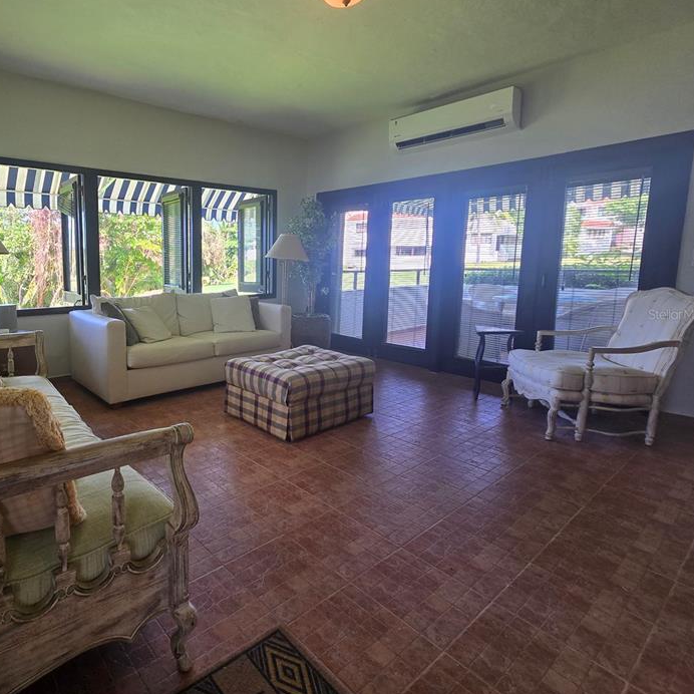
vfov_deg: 83.7
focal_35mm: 17
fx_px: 386
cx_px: 196
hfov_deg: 79.2
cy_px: 314
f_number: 2.2
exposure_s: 1/120
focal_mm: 2.2
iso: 64
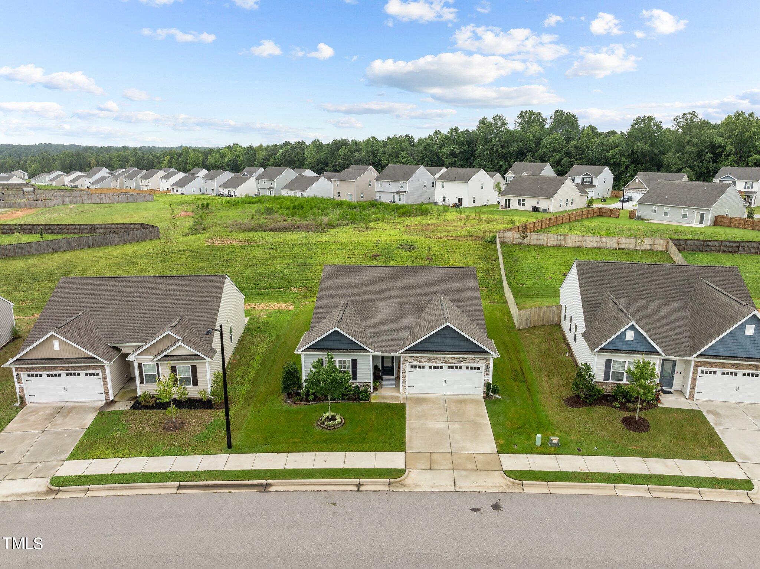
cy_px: 284
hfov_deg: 71.6
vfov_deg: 56.8
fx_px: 527
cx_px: 380
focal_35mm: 24
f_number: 5.6
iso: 100
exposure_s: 1/25
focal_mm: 12.29
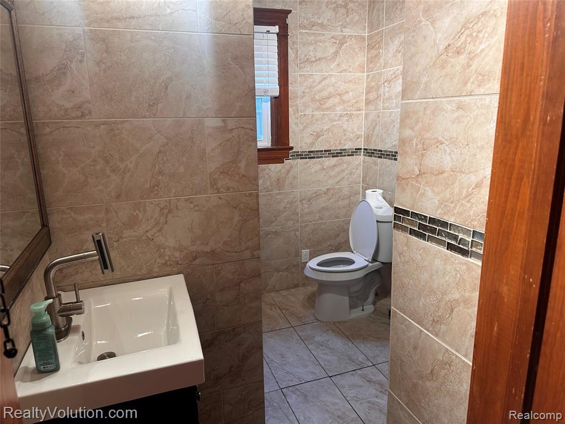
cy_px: 212
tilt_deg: -12.8
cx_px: 282
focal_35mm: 24
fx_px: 392
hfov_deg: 71.6
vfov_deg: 56.8
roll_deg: +0.8
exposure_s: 1/60
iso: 200
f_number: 1.78
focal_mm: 6.86
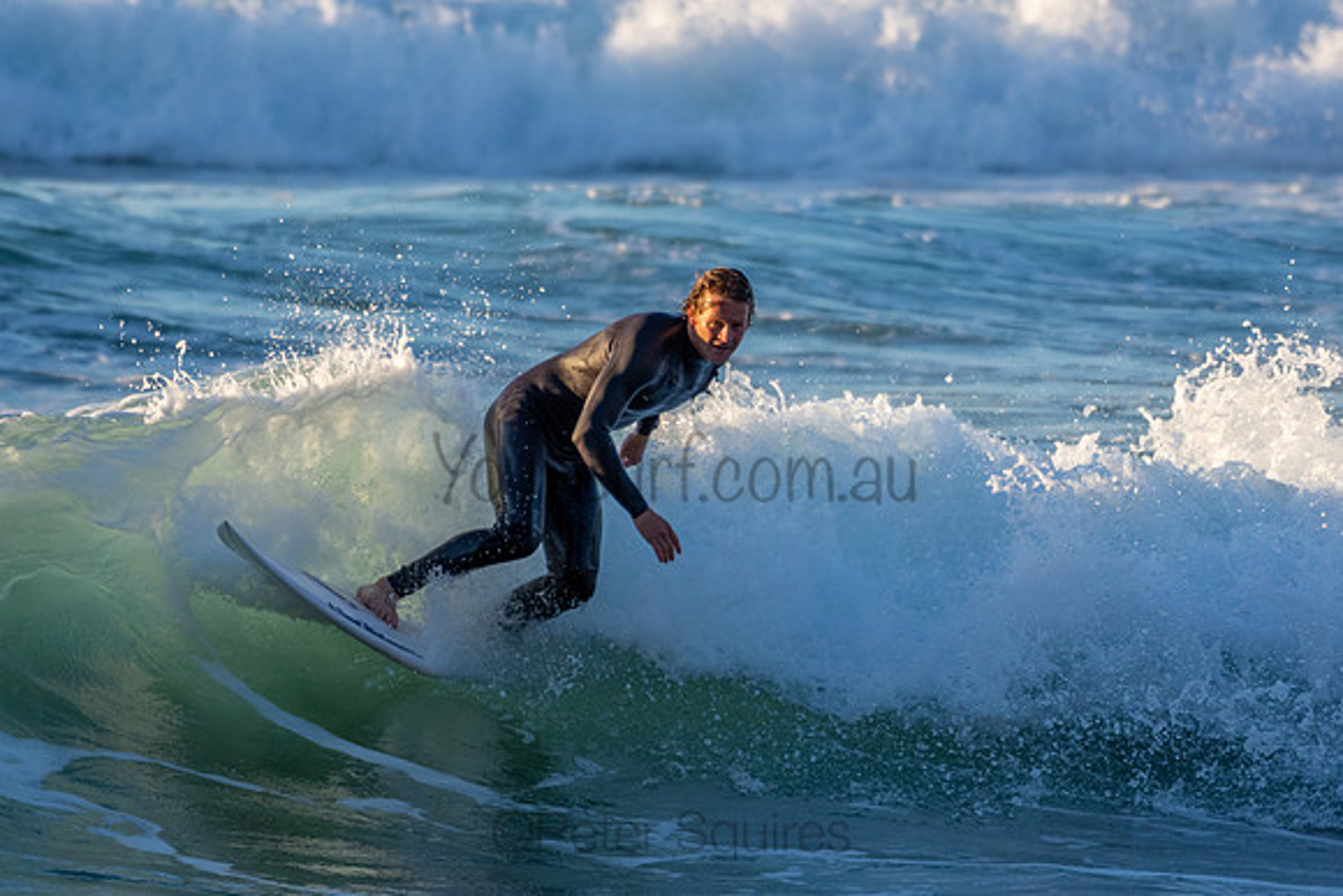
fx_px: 21268
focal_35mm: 570
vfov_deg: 2.4
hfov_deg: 3.6
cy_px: 448
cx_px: 672
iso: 640
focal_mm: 380
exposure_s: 1/1250
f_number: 5.6
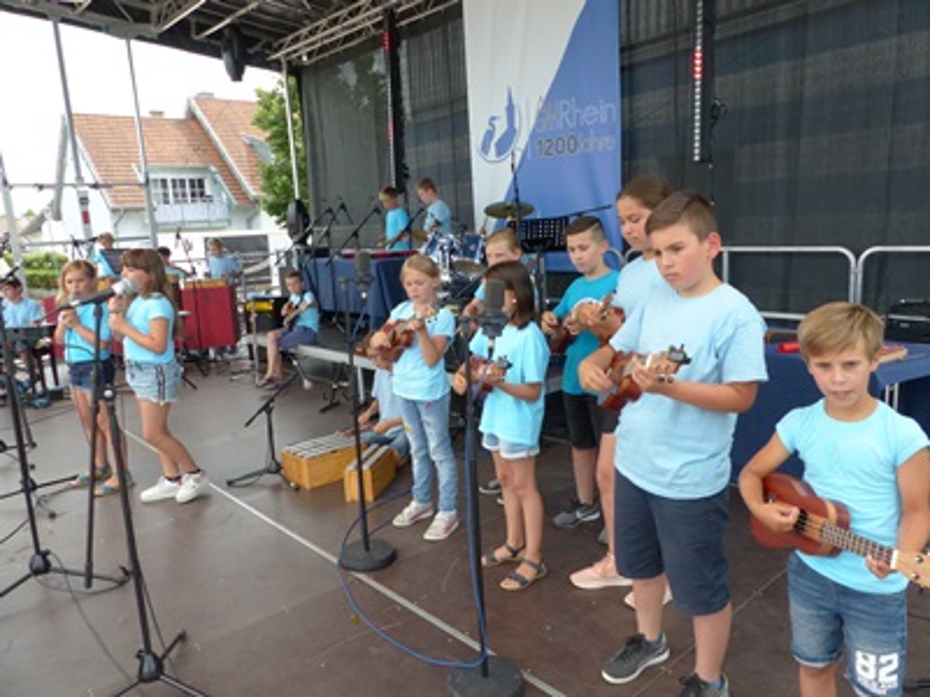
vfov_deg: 54.9
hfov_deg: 69.4
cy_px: 348
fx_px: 672
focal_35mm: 25
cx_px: 465
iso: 100
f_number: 4
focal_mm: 4.5
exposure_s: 1/250
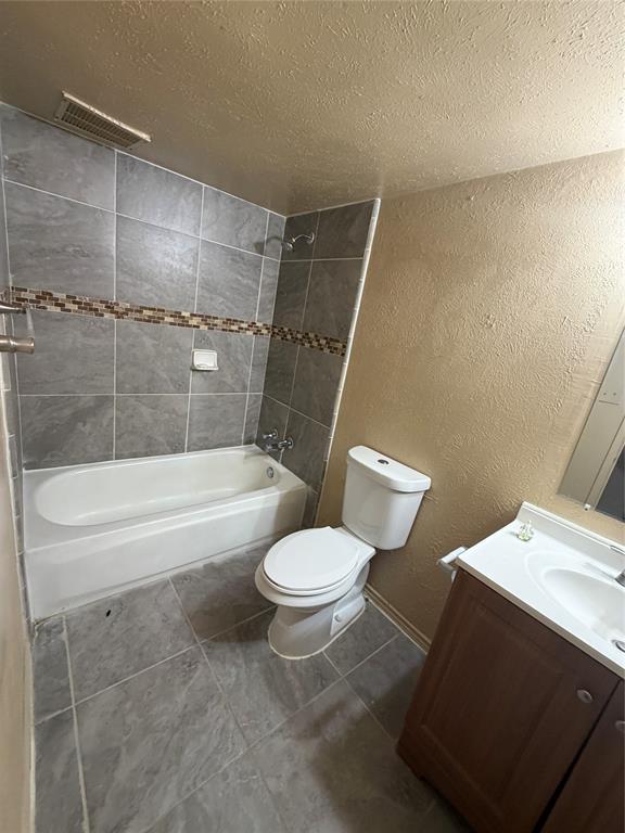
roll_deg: -8.9
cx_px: 312
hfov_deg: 85.7
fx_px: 337
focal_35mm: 14
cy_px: 416
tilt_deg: -14.3
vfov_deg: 102.1
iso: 320
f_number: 2.2
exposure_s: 1/60
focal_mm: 2.22
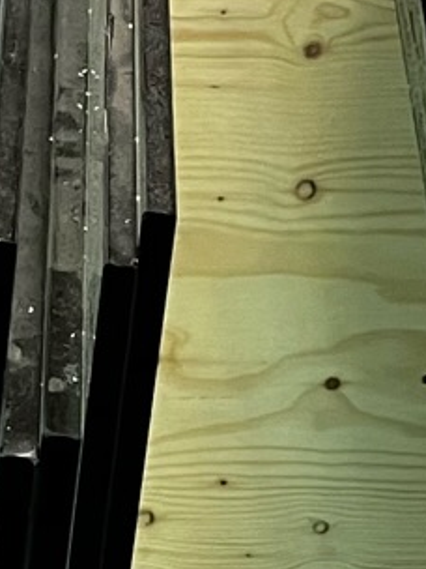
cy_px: 969
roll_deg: +1.8
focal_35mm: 175
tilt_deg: -39.6
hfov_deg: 8.5
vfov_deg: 10.7
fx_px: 2872
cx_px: 318
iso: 200
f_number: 1.6
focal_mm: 5.1
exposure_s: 1/50
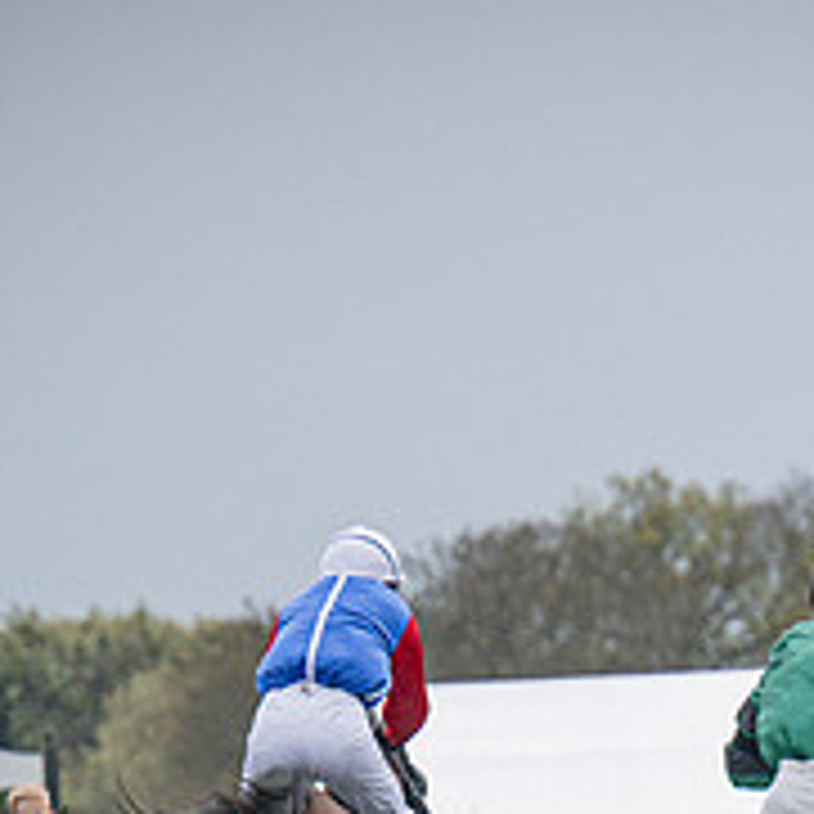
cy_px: 1203
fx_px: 21523
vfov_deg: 2.2
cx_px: 1501
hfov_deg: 2.2
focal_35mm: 809
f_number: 4
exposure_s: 1/4000
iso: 400
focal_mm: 180
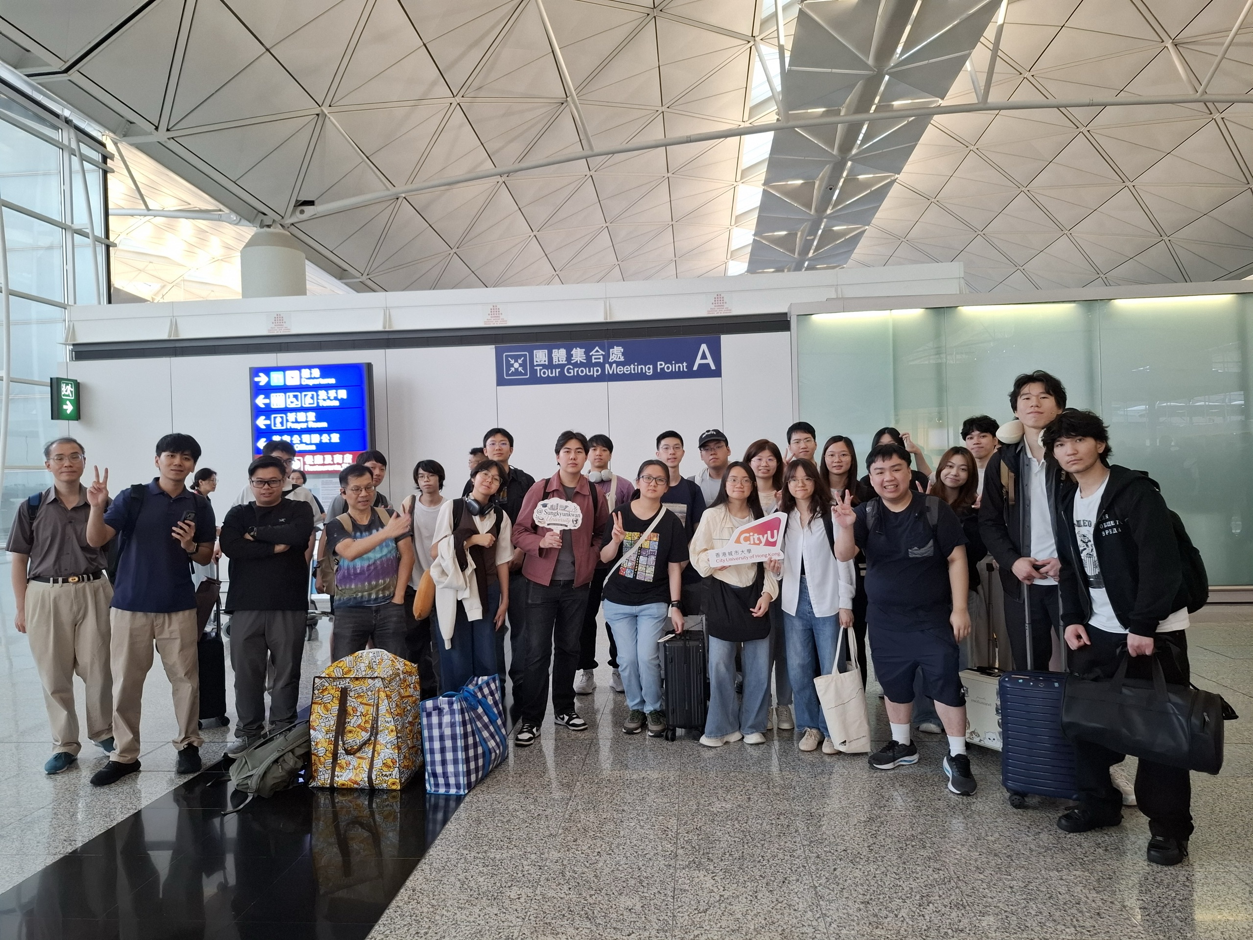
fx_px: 833
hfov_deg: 73.9
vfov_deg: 58.9
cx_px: 626
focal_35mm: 23
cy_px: 470
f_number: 1.8
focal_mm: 5.54
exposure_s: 1/100
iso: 200
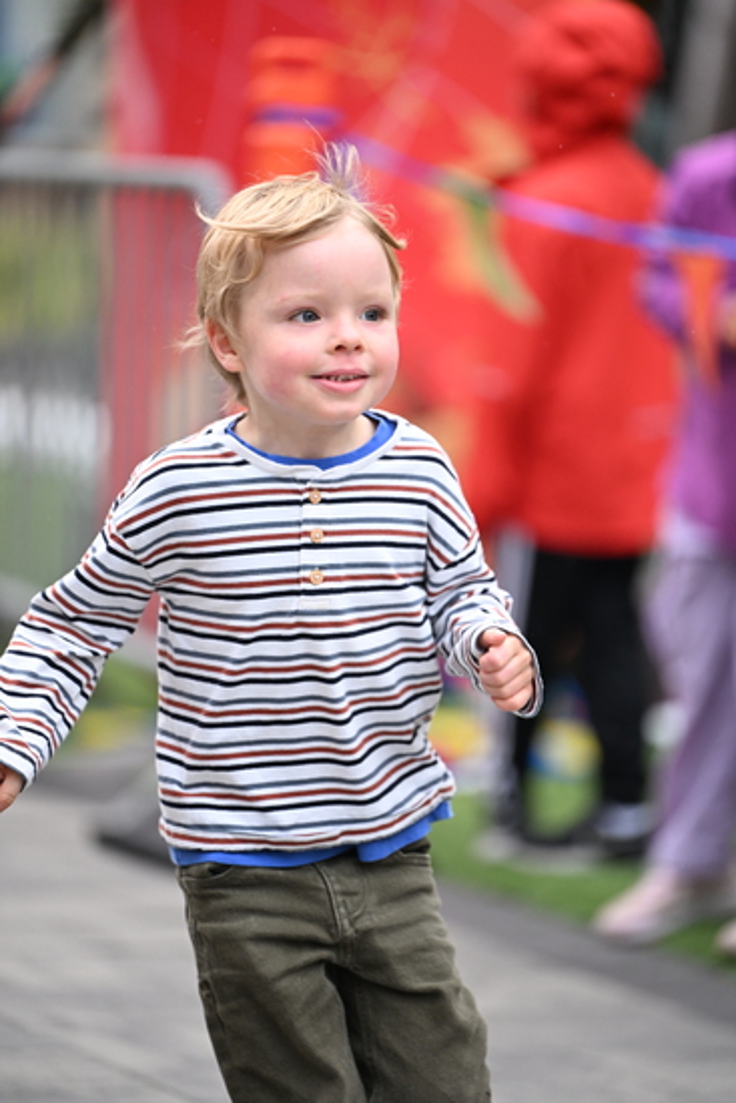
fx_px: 6129
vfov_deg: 10.3
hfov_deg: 6.9
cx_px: 368
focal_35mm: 200
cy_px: 552
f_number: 2.8
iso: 1250
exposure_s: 1/1600
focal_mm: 200
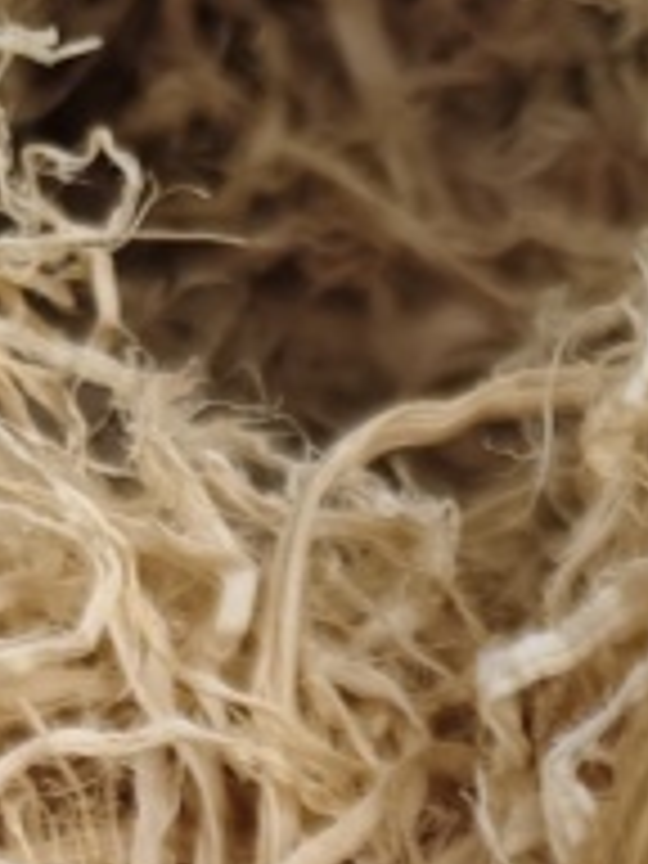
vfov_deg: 12.3
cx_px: 981
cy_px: 2072
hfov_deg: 11.1
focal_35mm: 128
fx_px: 3195
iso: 690
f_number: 1.88
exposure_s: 1/50
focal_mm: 5.56
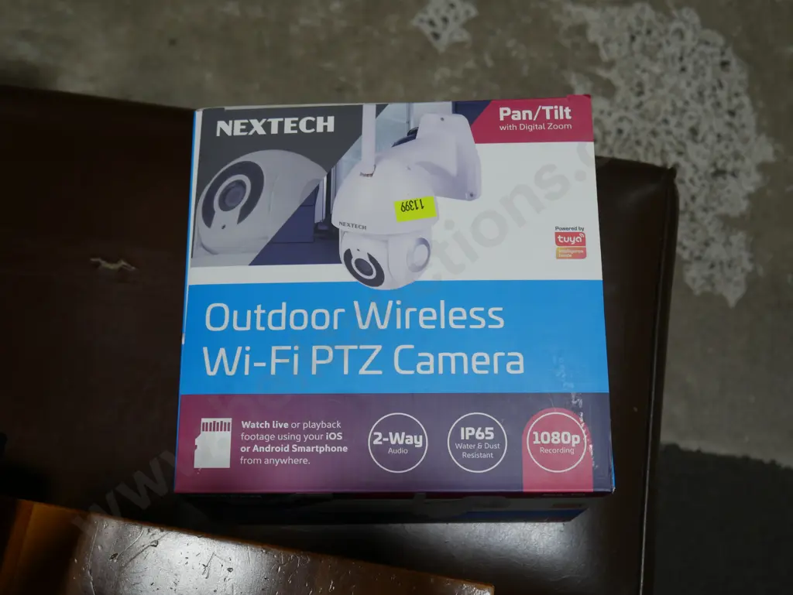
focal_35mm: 44
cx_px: 396
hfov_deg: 42.9
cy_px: 298
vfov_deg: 32.9
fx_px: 1008
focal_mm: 22
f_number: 5
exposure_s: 1/125
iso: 200
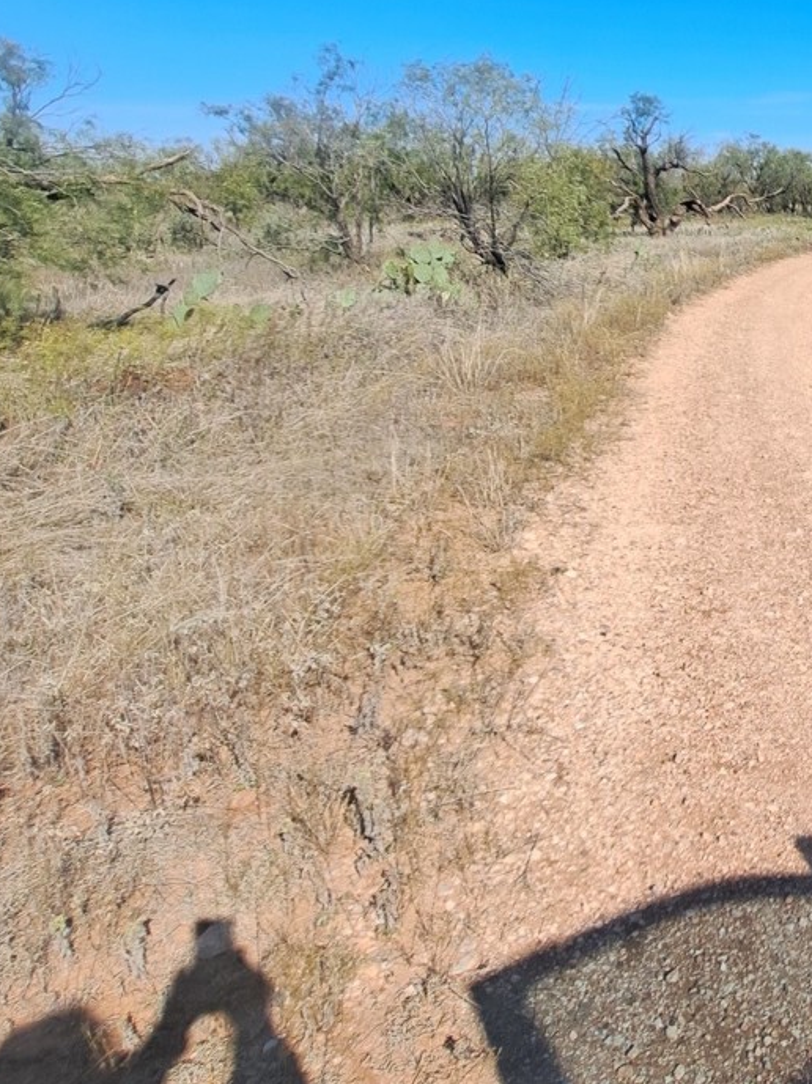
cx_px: 888
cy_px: 305
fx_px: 908
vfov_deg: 59.2
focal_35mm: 29
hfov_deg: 39.6
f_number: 2.2
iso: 50
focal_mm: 1.74
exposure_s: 1/1048
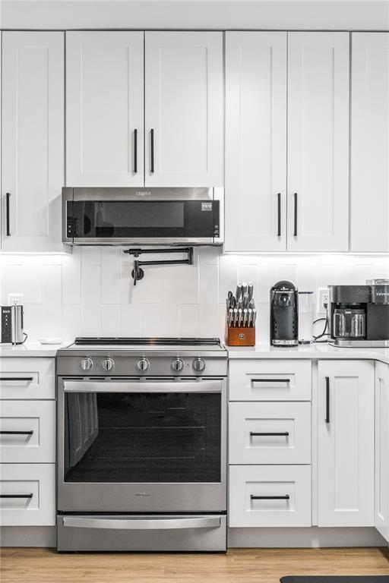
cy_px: 292
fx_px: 908
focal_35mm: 56
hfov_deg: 24.2
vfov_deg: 35.6
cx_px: 194
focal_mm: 56
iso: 2500
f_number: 7.1
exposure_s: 1/125
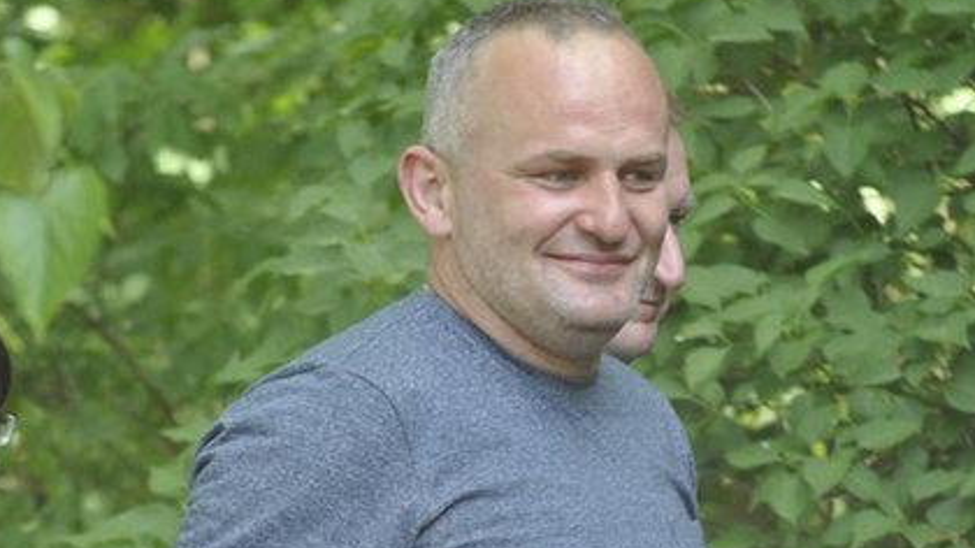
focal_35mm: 297
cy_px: 378
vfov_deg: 4.1
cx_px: 411
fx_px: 7676
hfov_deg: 7.3
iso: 800
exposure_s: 1/160
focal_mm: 122
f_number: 4.8
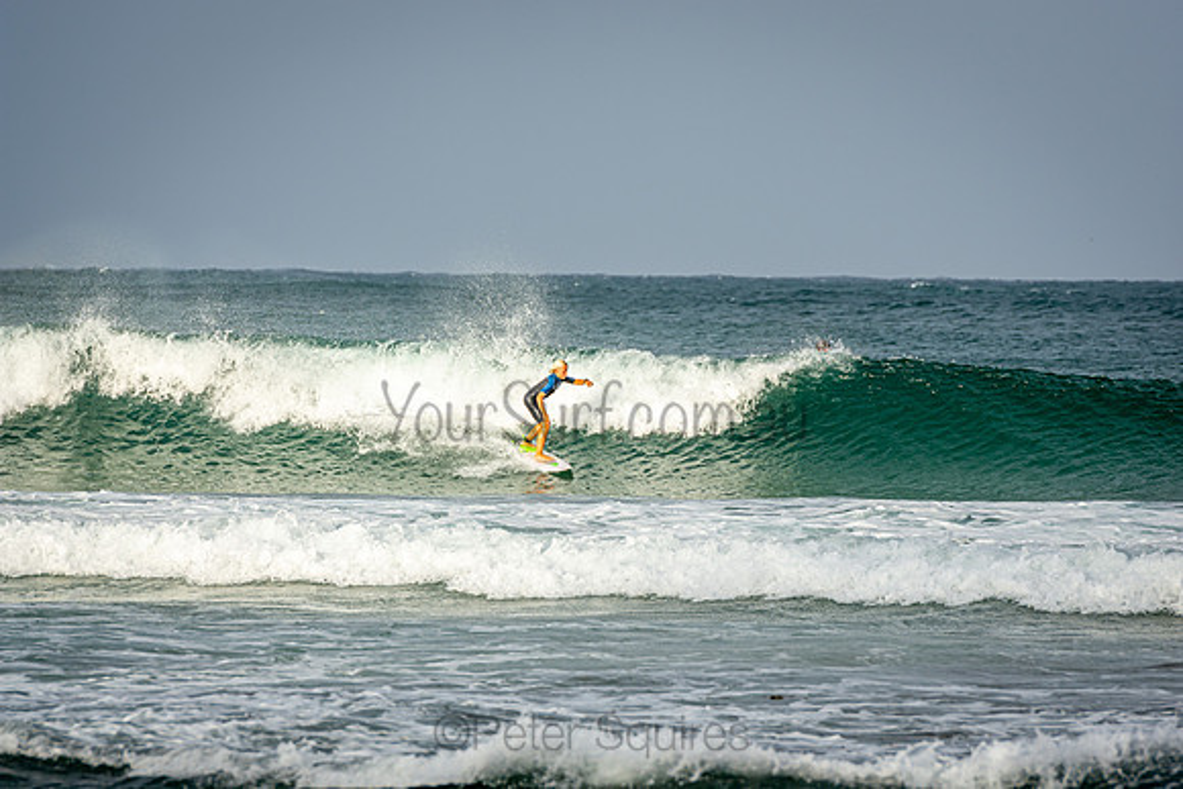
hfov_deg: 6.9
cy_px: 394
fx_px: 9860
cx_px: 592
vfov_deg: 4.6
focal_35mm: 300
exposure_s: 1/1250
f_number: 5.6
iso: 200
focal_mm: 200
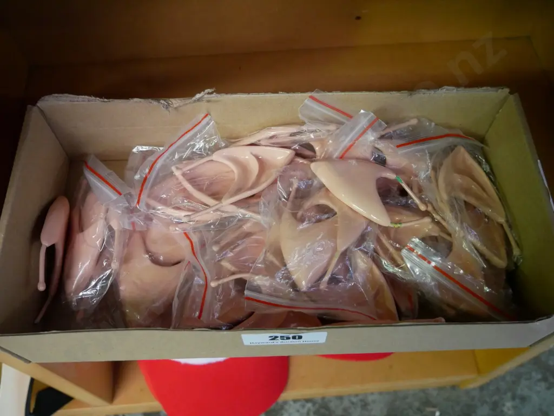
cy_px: 208
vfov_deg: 41.8
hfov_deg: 54.0
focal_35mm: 34
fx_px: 544
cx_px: 277
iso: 2500
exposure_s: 1/60
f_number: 3.8
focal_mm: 17
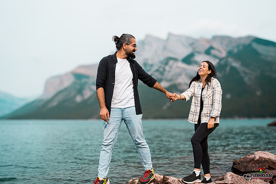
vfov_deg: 37.9
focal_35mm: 35
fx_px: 268
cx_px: 138
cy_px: 92
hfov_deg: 54.4
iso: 200
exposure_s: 1/4000
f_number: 2.8
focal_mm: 35
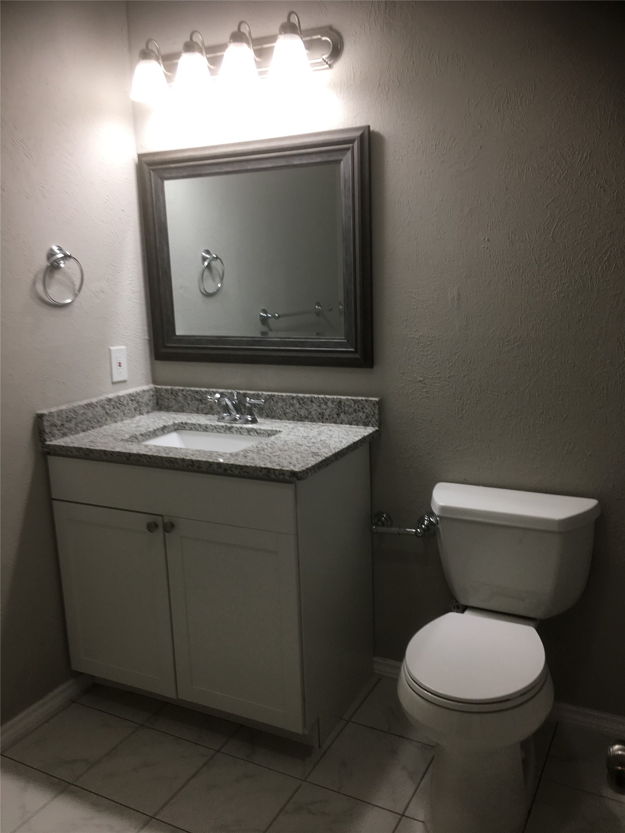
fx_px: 698
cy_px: 416
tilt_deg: -13.4
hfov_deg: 48.2
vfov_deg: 61.7
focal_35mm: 29
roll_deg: +0.8
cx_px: 312
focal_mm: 4.15
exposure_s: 1/40
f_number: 2.2
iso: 25
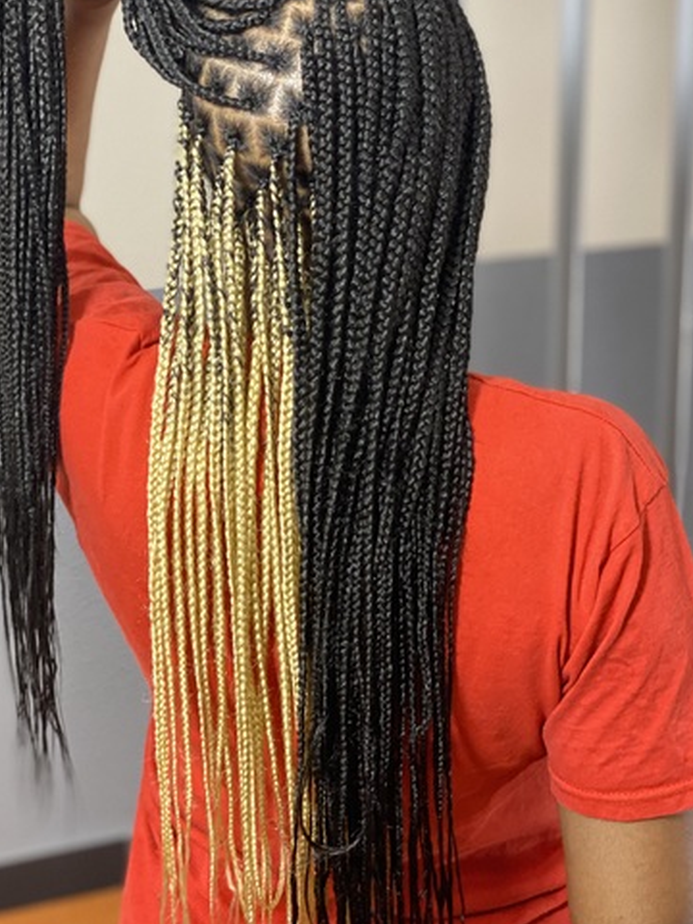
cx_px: 277
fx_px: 1735
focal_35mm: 65
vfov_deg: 29.7
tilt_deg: -12.3
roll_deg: +0.3
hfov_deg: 22.6
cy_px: 372
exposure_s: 1/25
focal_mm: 6
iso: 400
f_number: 2
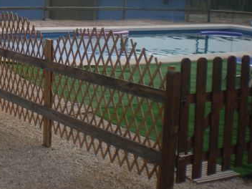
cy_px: 28
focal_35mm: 69
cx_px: 47
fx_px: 502
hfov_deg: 27.6
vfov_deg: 21.0
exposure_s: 1/320
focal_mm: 6.3
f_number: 4.6
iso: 64
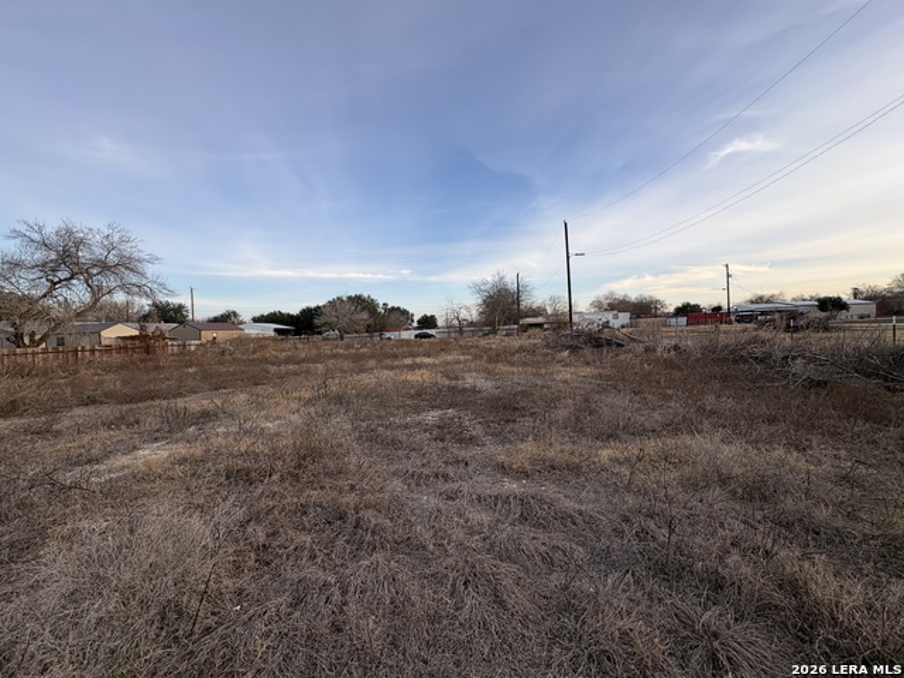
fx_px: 366
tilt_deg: -1.1
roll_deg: +3.0
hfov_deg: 102.1
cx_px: 452
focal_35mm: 14
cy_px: 339
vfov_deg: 85.7
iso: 40
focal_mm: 2.22
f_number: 2.2
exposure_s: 1/416
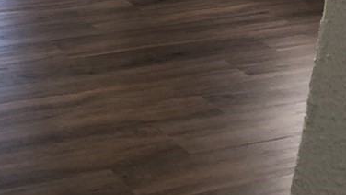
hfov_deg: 22.6
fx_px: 762
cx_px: -114
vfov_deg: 13.7
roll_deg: -0.6
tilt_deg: -13.2
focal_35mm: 83
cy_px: -101
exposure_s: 1/40
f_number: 1.8
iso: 32
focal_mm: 4
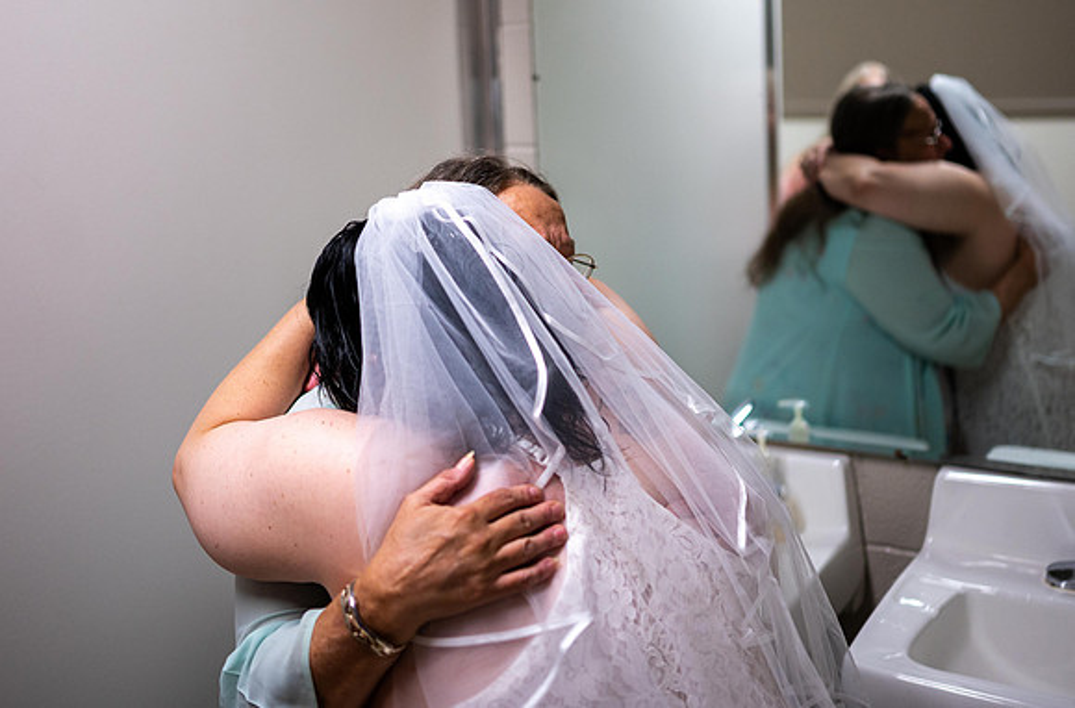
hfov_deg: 43.6
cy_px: 248
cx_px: 554
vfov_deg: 29.4
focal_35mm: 45
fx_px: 1344
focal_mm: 35
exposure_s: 1/500
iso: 800
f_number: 1.8
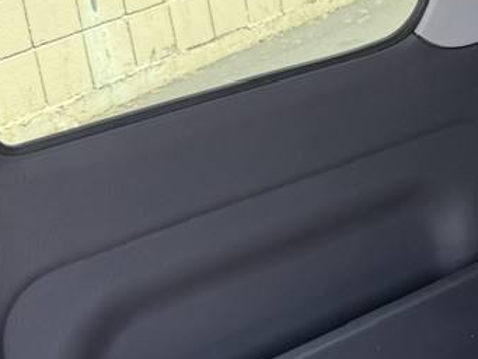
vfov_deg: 16.4
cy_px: 116
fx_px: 1243
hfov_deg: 18.9
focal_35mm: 90
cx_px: 732
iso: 80
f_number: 1.78
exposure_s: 1/256
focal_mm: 6.76
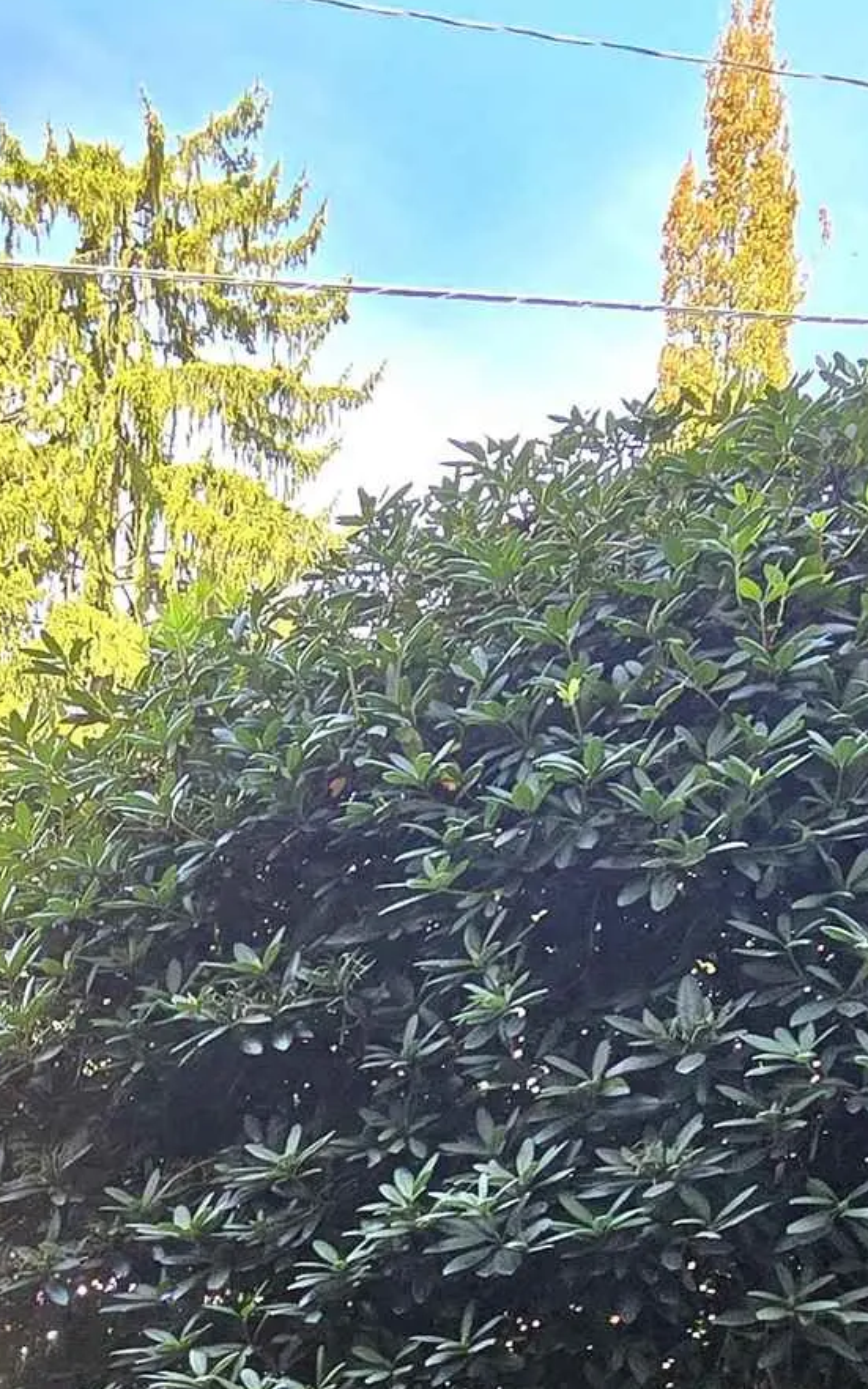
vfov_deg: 35.6
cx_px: 25
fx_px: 1817
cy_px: 1534
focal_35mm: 48
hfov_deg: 25.7
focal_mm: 2.2
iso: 50
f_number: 2.2
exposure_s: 1/185
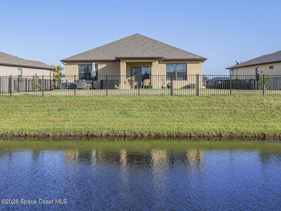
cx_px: 140
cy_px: 106
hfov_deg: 51.3
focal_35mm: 36
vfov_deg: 39.7
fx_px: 292
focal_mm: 18
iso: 100
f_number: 6.3
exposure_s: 1/320
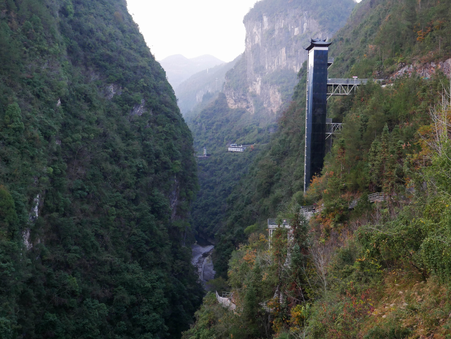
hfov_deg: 45.8
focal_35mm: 41
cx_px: 229
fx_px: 534
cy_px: 166
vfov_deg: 35.1
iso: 1000
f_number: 4.4
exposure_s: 1/60
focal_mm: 20
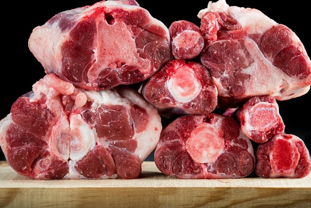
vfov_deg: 11.9
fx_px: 994
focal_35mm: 115
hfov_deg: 17.8
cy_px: 98
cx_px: 156
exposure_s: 1/250
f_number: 13
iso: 100
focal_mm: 105
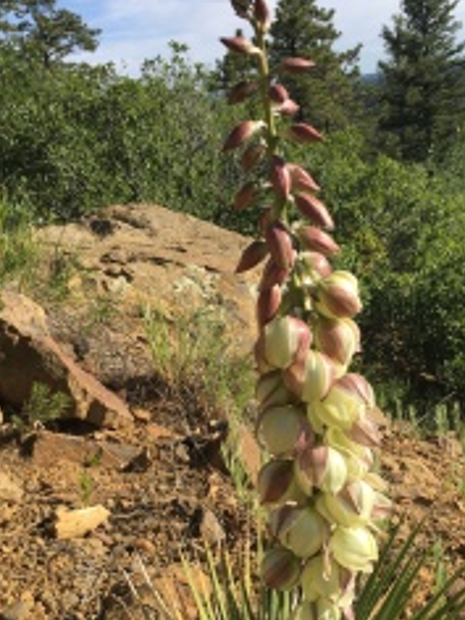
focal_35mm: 45
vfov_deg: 41.7
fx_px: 806
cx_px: 307
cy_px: 391
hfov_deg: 31.9
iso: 25
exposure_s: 1/1241
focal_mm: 4.15
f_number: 2.2
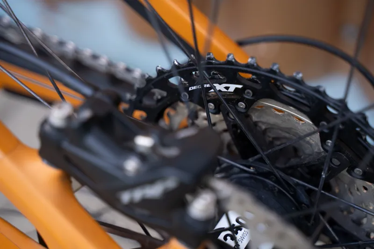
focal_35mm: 75
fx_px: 779
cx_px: 187
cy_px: 124
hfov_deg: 27.0
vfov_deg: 18.2
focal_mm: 75
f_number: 3.5
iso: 1000
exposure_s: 1/2000
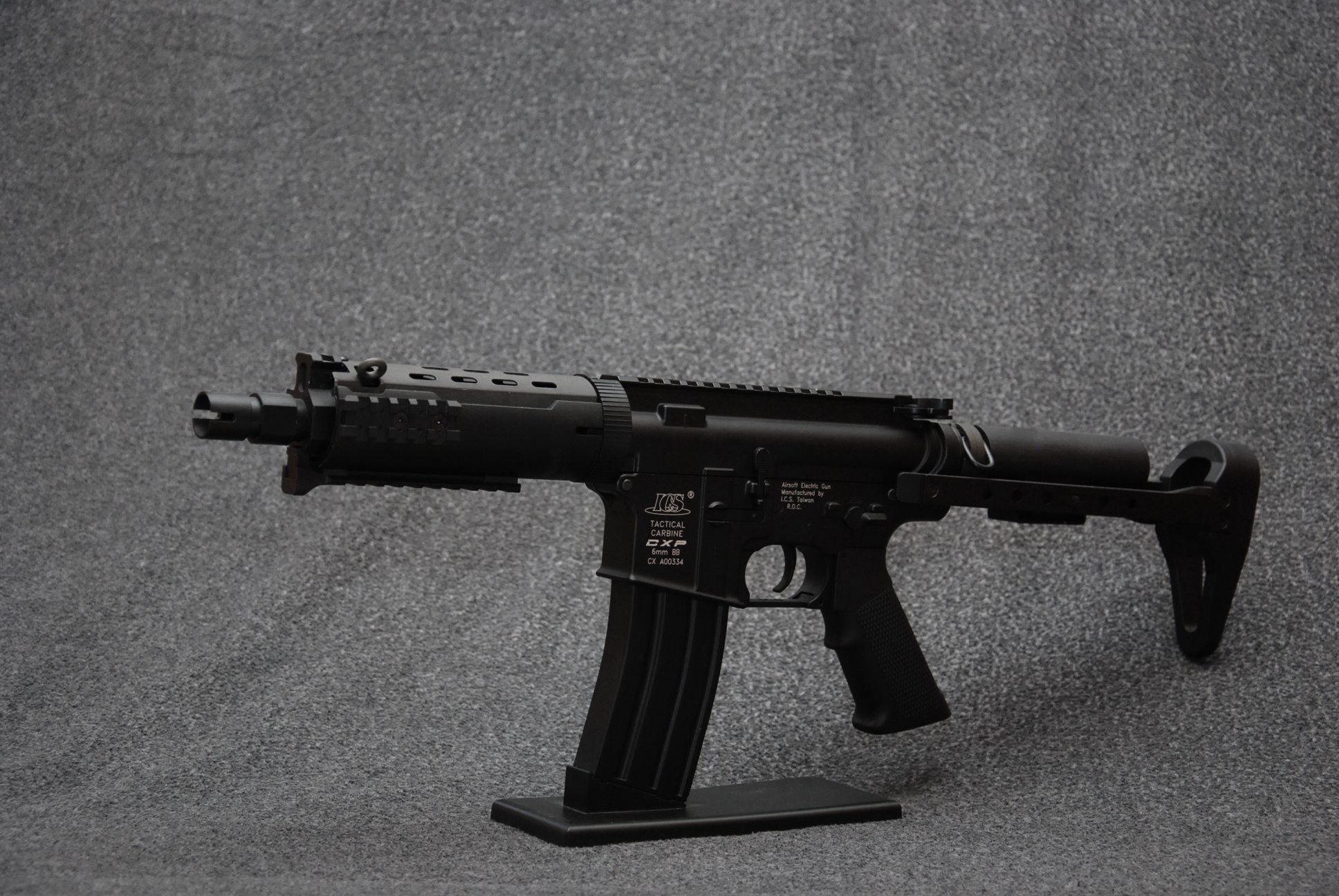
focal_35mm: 75
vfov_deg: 18.2
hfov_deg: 27.0
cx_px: 670
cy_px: 448
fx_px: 2793
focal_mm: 50
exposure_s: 1/60
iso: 560
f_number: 5
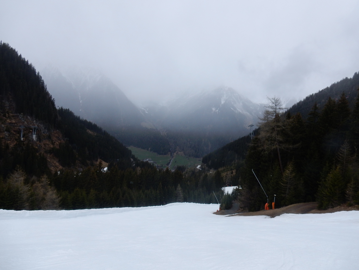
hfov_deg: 69.4
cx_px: 180
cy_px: 135
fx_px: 259
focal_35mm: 25
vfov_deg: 54.9
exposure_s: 1/1600
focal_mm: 4.5
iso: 125
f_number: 3.7
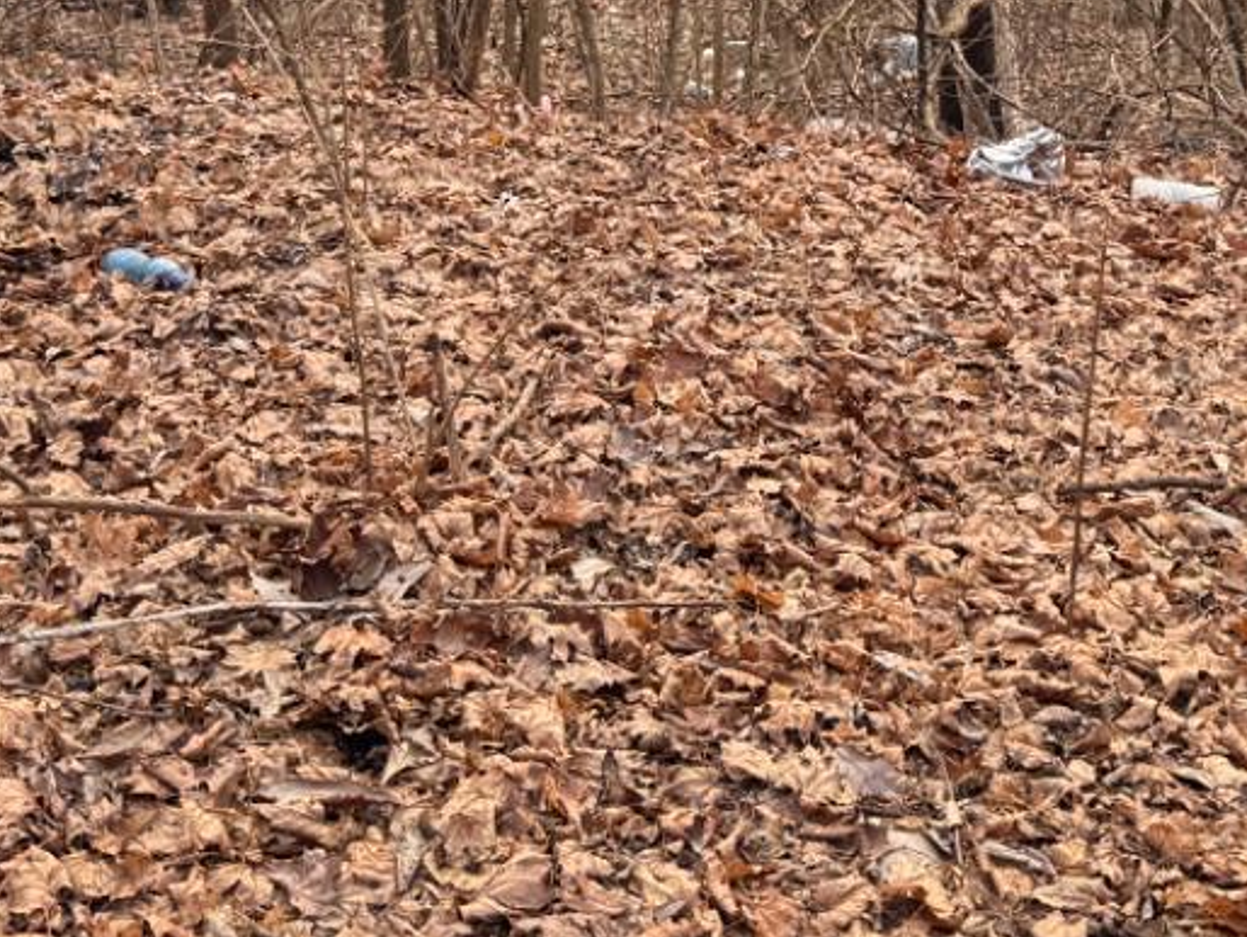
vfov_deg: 19.5
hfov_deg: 27.7
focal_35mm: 70
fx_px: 2523
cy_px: -256
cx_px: 757
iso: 80
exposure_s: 1/397
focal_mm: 6.76
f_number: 1.78
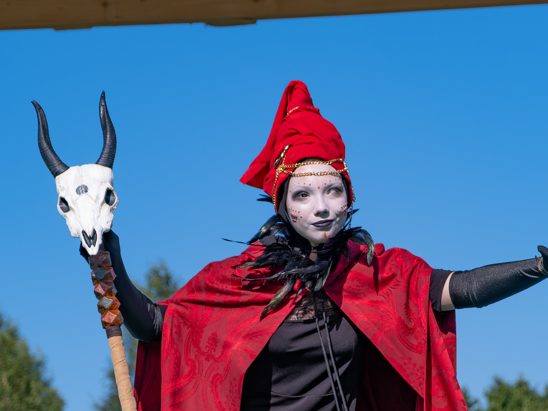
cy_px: 265
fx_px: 2818
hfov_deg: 11.1
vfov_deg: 8.3
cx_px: 375
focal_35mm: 178
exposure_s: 1/1600
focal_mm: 55
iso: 160
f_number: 4
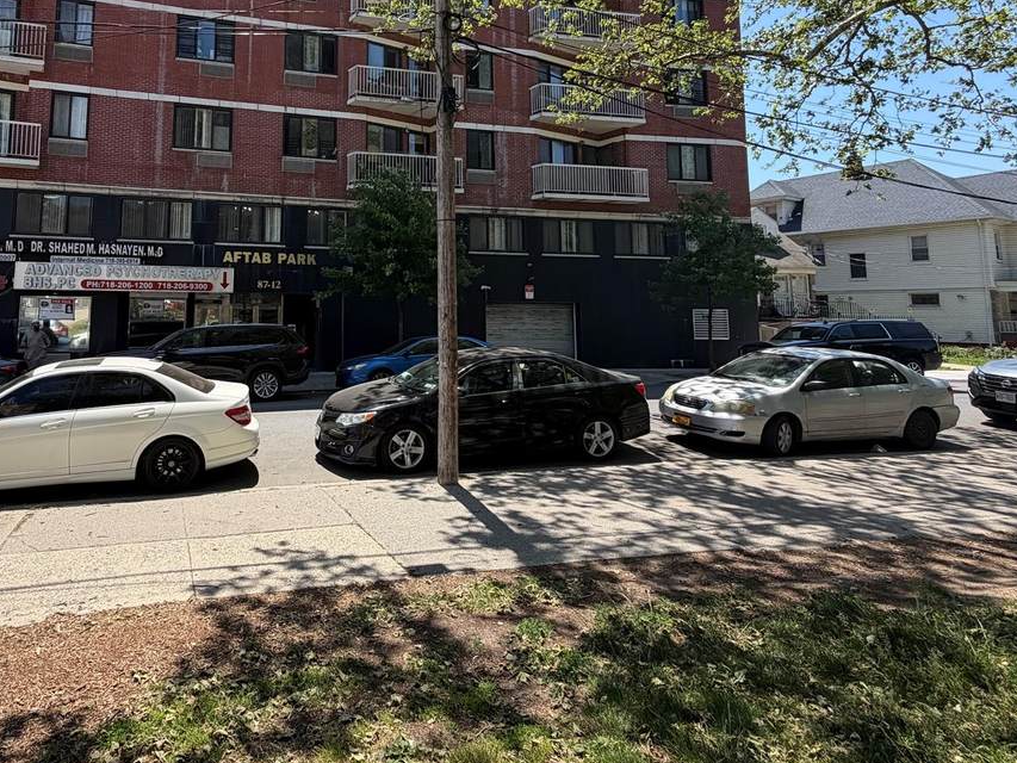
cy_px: 246
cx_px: 354
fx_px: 617
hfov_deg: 76.9
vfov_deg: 61.7
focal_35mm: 21
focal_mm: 2.22
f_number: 2.2
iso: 40
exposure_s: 1/751
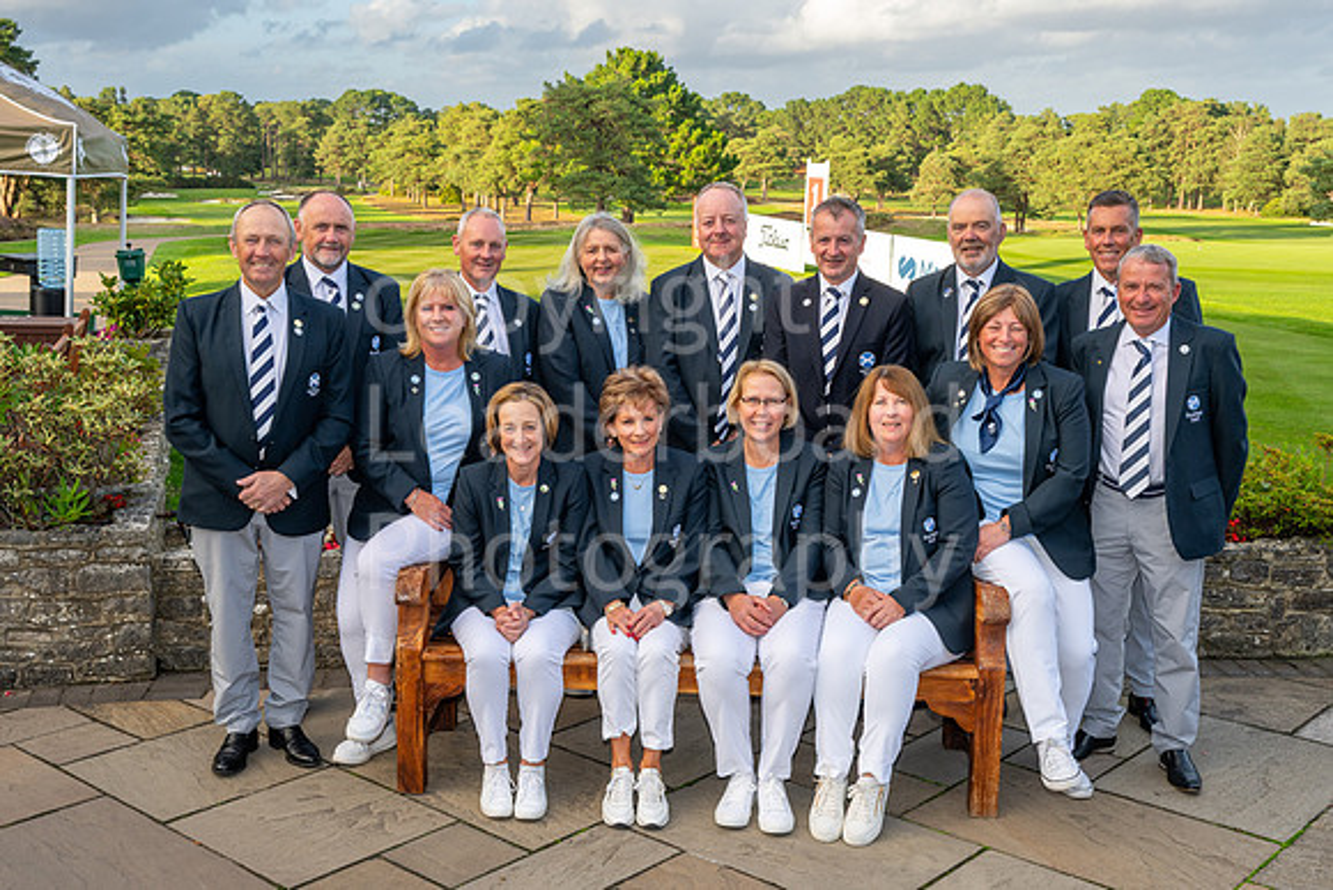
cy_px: 501
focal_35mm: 40
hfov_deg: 48.2
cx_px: 614
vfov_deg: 33.3
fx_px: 1487
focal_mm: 31.5
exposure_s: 1/160
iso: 200
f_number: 7.1
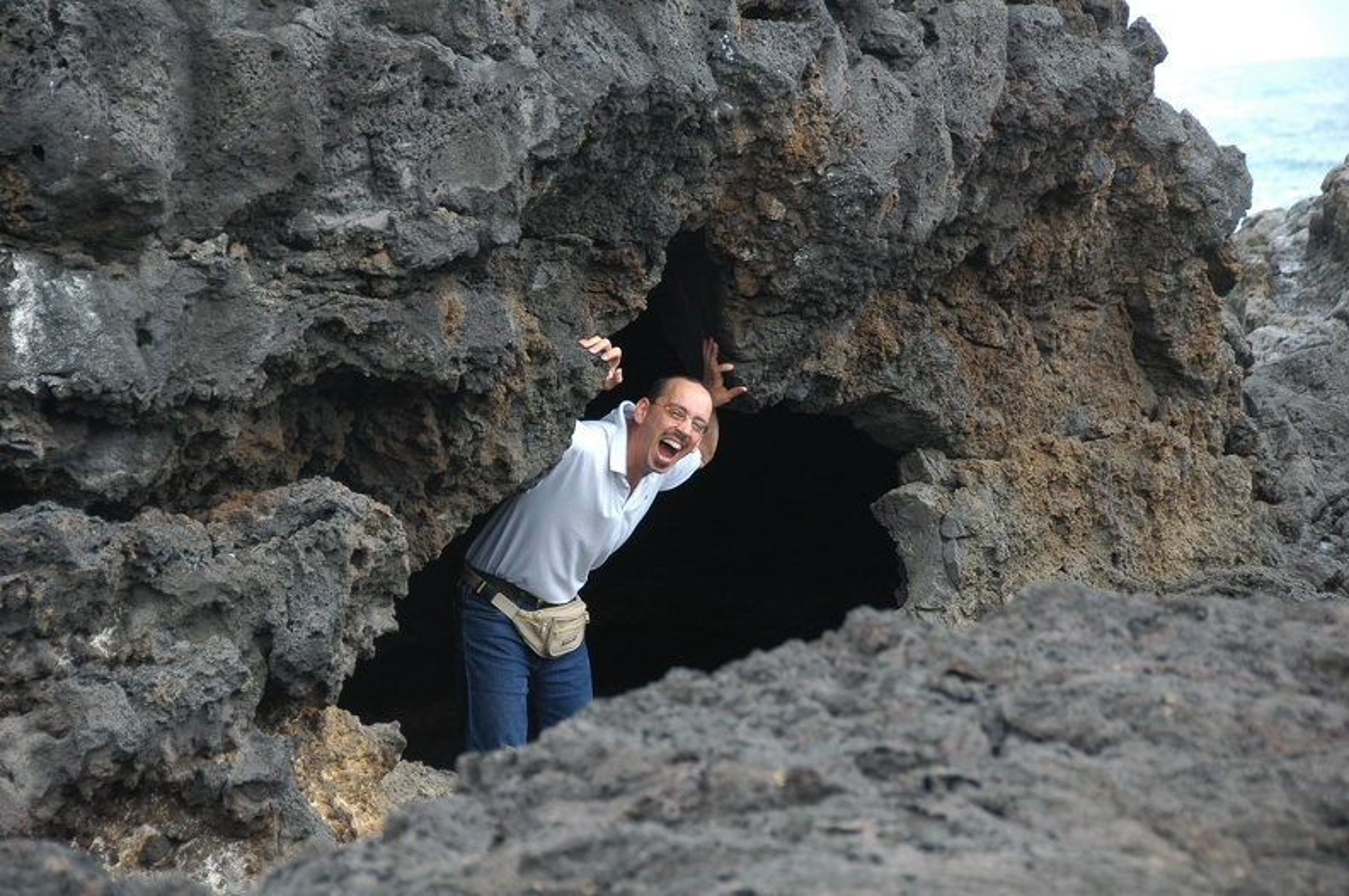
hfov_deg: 13.1
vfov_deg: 8.7
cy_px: 448
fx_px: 5895
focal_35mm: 158
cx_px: 674
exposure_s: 1/160
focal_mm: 105
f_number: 5.6
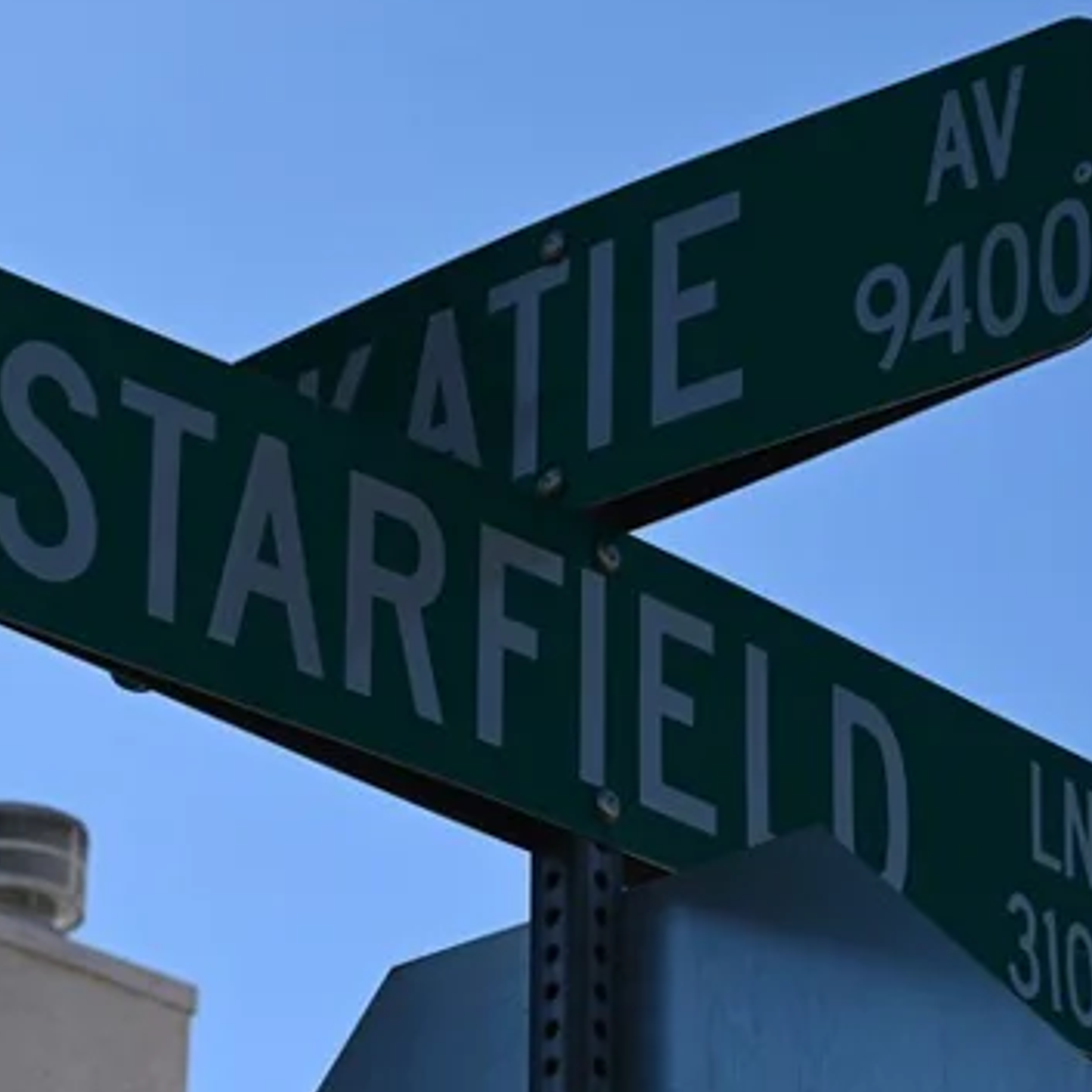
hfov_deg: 11.8
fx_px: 5282
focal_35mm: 148
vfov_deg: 11.8
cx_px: 433
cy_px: 515
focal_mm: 60
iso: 100
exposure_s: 1/500
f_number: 8
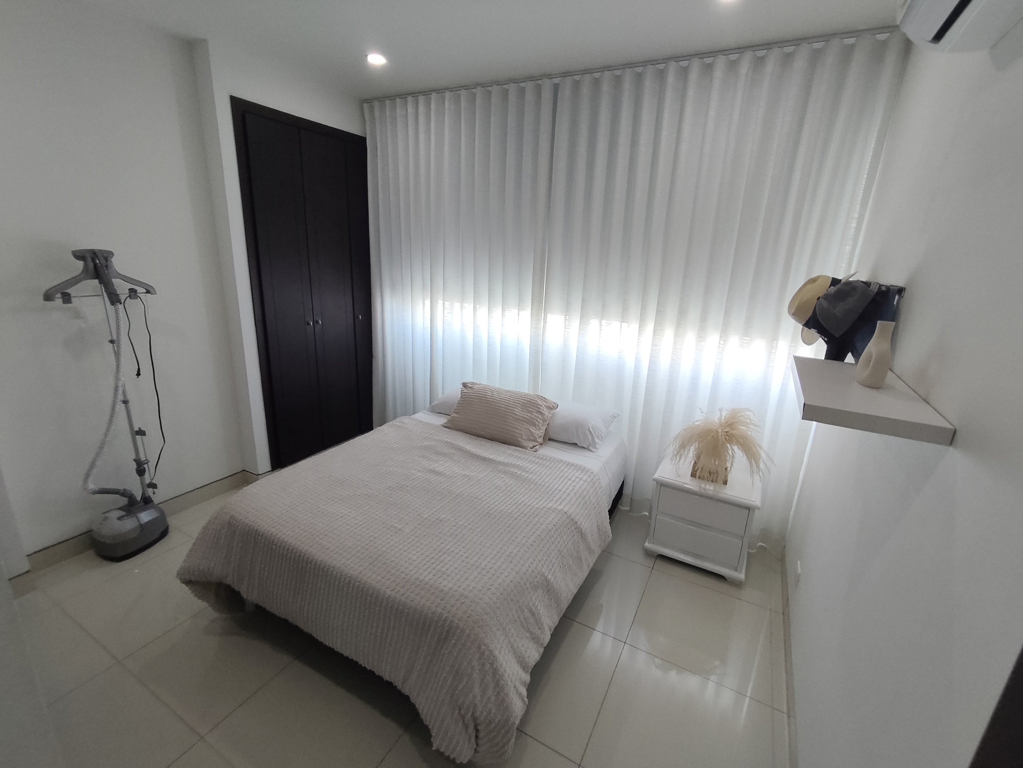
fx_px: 444
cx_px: 512
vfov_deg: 81.8
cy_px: 384
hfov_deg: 98.1
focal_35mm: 15
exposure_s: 1/120
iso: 160
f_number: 2.2
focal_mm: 1.65
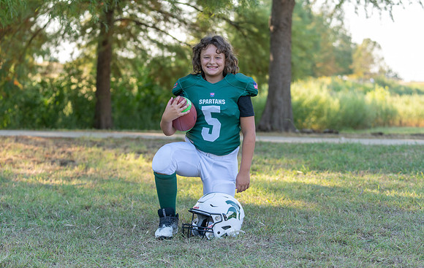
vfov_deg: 15.6
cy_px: 125
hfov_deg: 24.5
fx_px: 976
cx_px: 210
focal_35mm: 84
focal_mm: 70
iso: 160
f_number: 2.8
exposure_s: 1/320
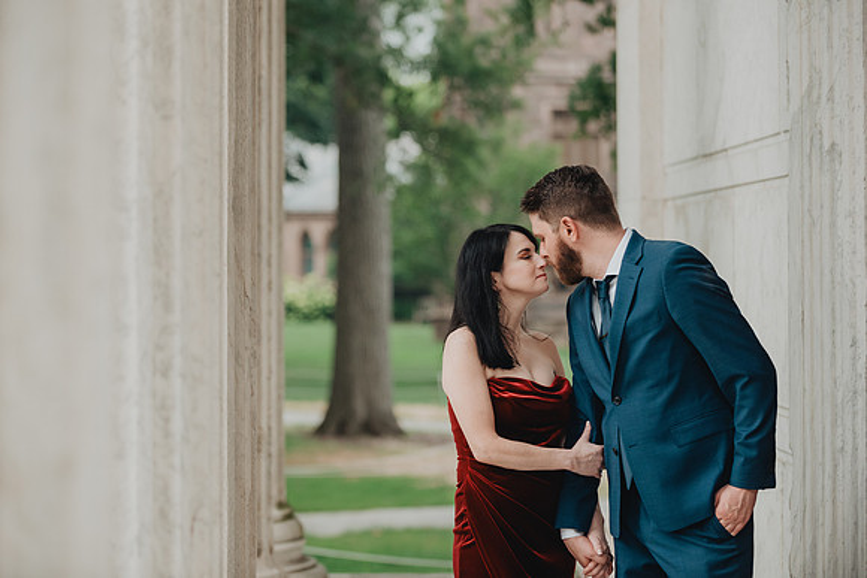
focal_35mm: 104
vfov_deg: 13.2
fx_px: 2496
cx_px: 422
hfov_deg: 19.7
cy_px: 277
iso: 800
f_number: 2.8
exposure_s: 1/640
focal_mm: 95
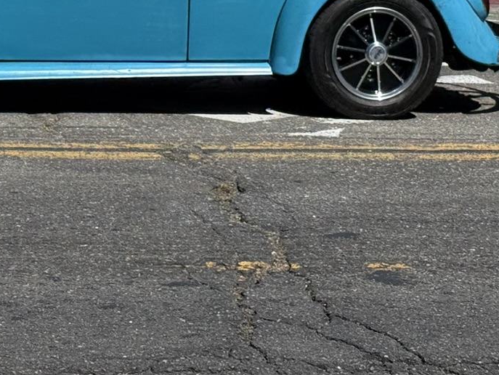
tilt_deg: -4.5
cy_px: -64
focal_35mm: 143
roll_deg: -1.5
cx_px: 85
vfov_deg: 10.2
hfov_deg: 13.7
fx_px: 2062
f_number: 1.78
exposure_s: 1/4878
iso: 64
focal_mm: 6.76
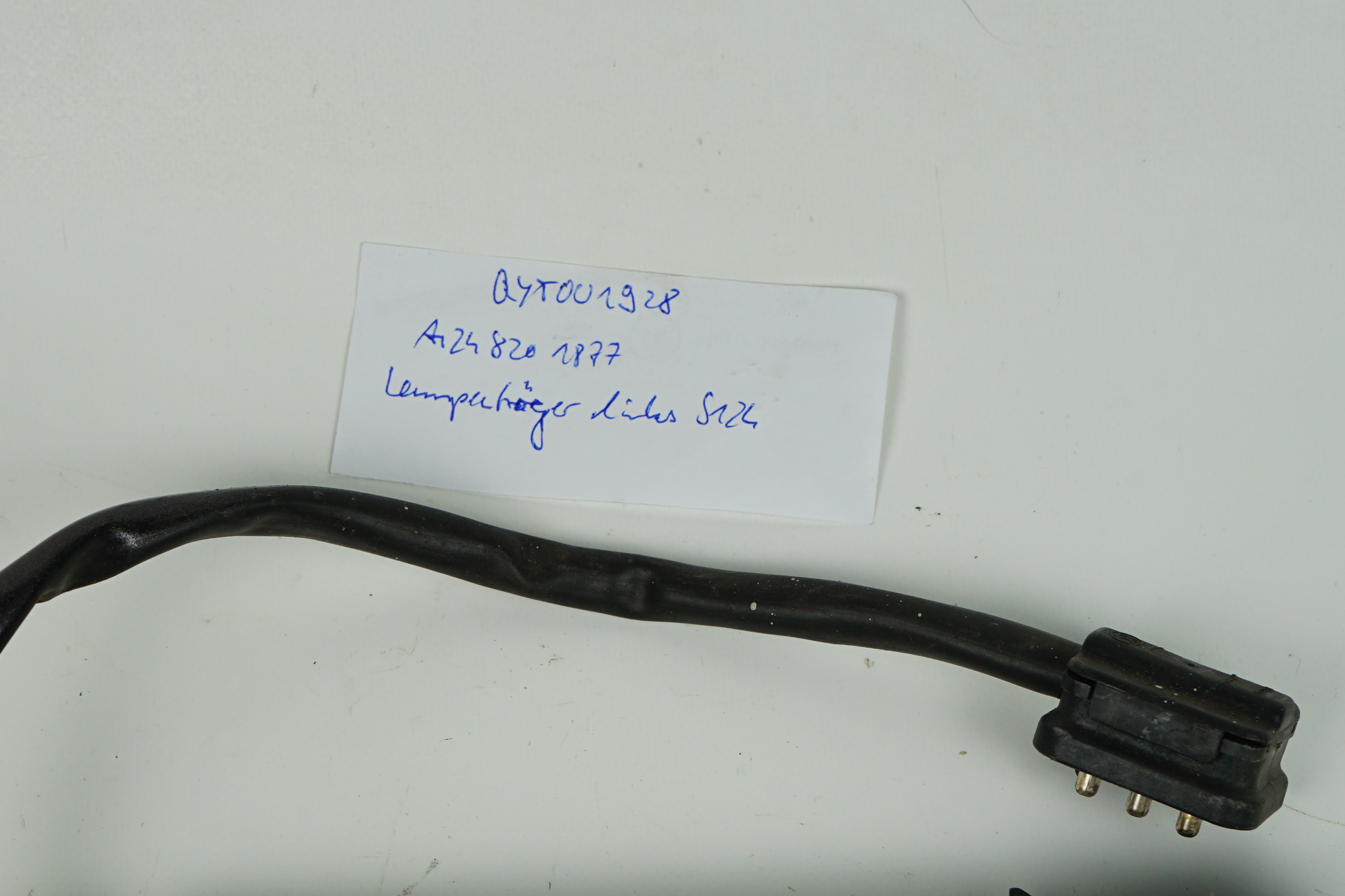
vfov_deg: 17.7
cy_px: 533
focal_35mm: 77
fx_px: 2877
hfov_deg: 26.3
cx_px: 651
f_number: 7.1
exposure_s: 1/200
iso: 200
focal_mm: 40
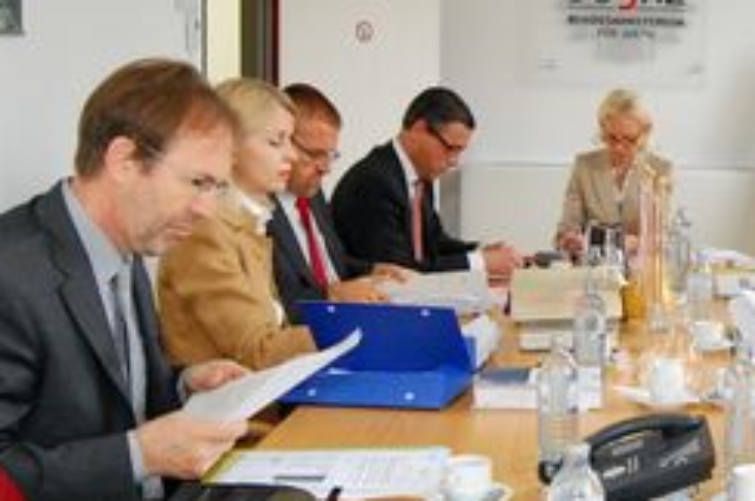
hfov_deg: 30.5
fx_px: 1319
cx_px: 687
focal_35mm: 63
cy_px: 229
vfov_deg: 21.5
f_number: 7.1
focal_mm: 20
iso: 1600
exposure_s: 1/100
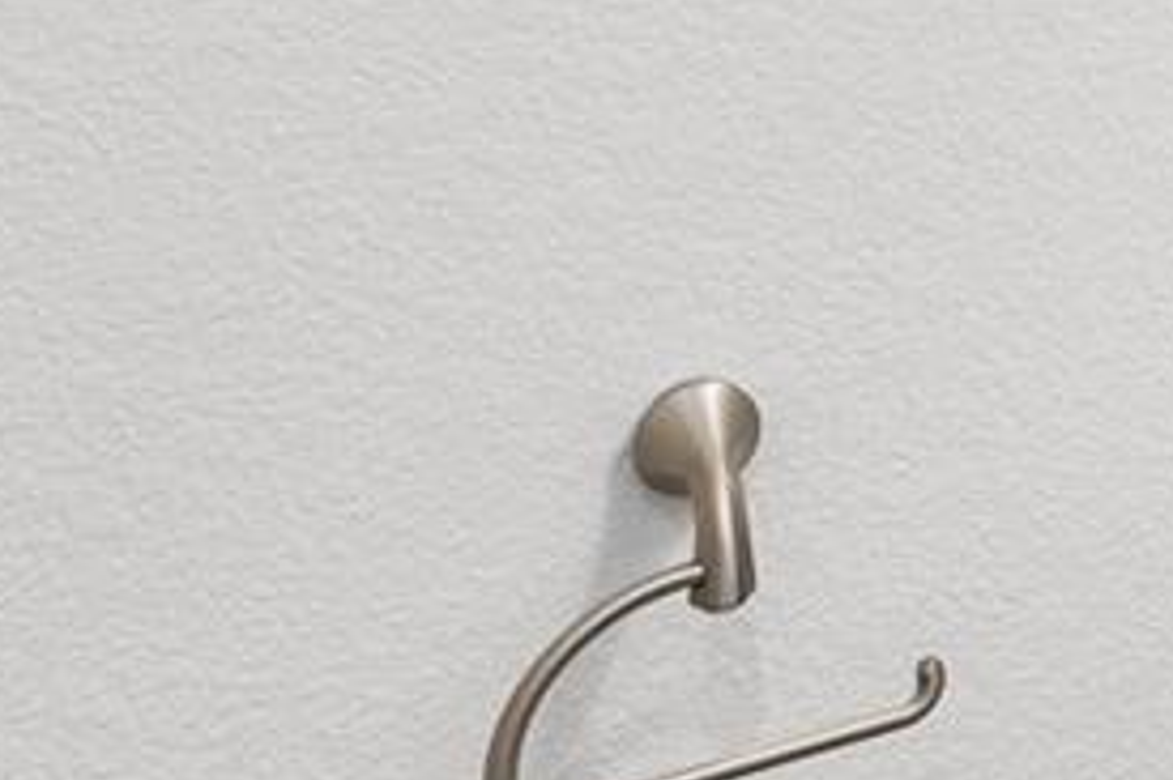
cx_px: 2495
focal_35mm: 93
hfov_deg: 15.9
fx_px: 3028
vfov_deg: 13.0
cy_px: -718
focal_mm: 16
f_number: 7.1
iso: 200
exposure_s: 1/2.5
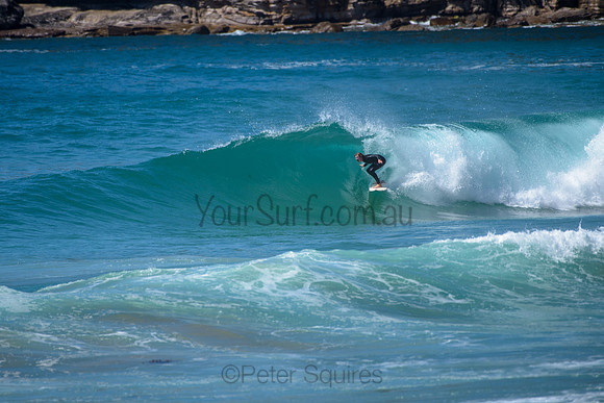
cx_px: 254
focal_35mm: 613
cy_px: 156
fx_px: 10284
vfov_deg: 2.2
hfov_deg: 3.4
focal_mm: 500
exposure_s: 1/2000
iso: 125
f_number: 5.6
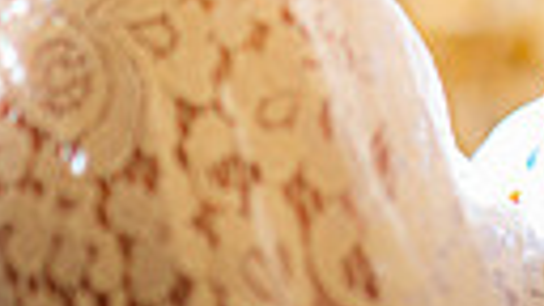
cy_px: -480
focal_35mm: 403
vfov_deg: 3.0
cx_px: 400
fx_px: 5813
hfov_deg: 5.4
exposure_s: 1/320
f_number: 2.2
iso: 100
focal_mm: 85
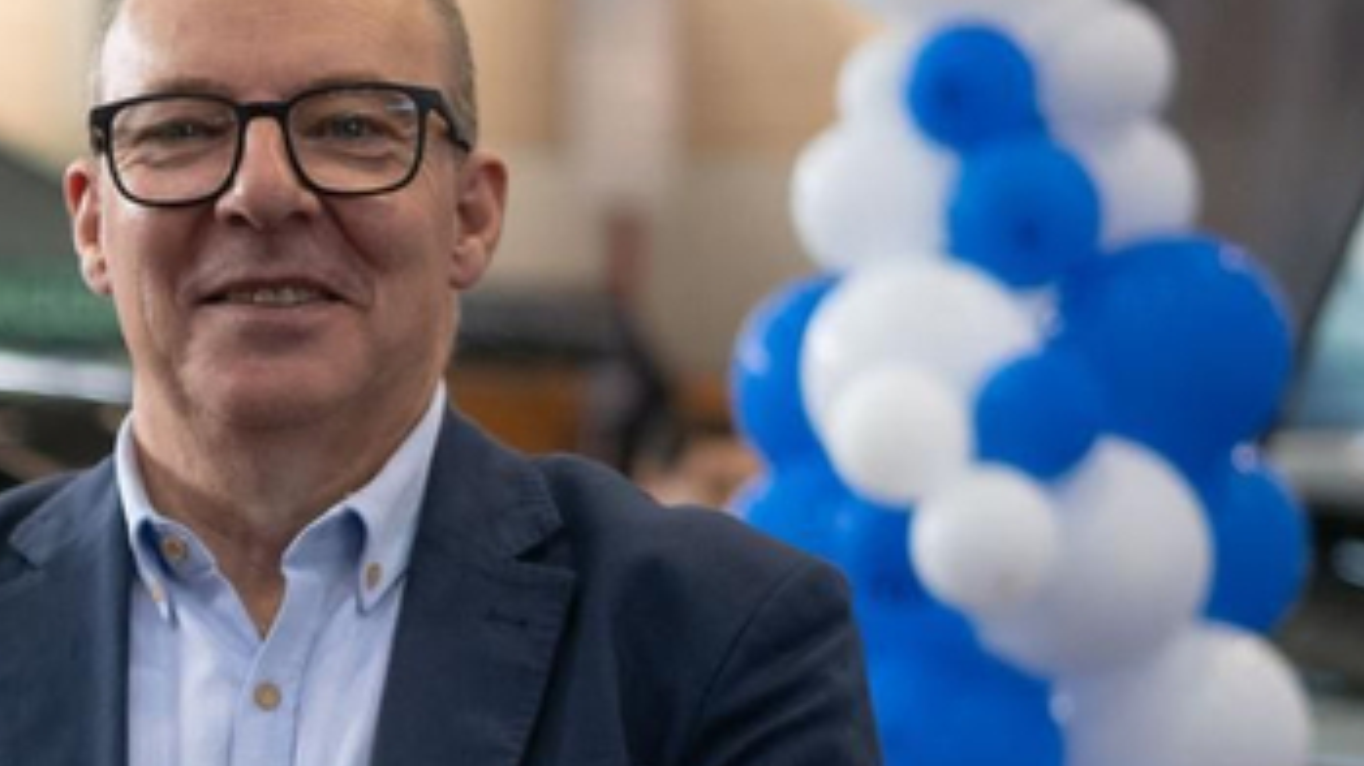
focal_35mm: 168
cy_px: 954
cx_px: -414
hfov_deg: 12.4
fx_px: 6074
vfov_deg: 7.2
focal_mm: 35
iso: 320
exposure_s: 1/320
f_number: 1.4
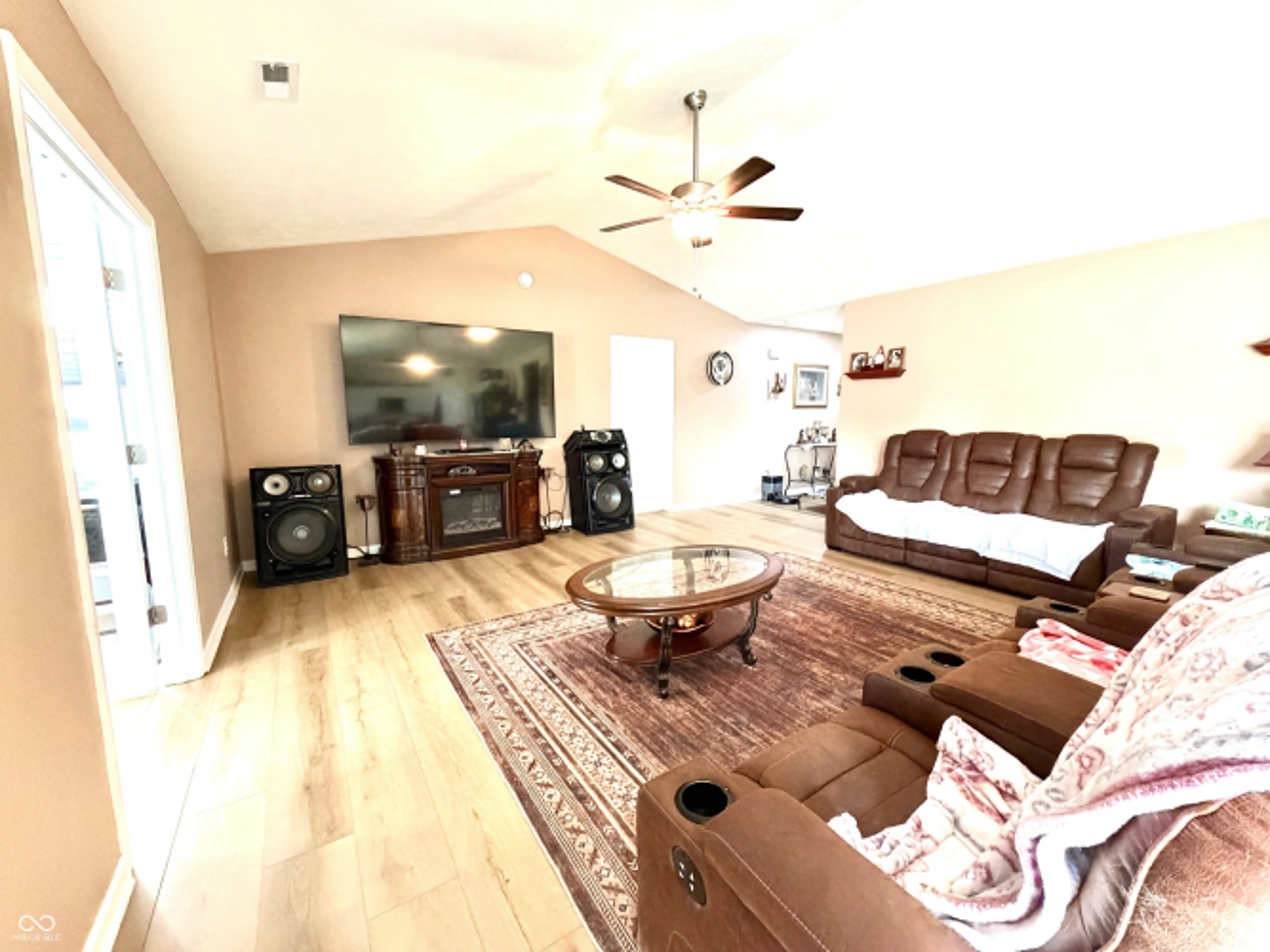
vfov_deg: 85.7
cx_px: 635
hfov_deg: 102.1
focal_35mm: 14
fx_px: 514
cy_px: 476
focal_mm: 2.22
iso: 800
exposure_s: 1/60
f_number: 2.2
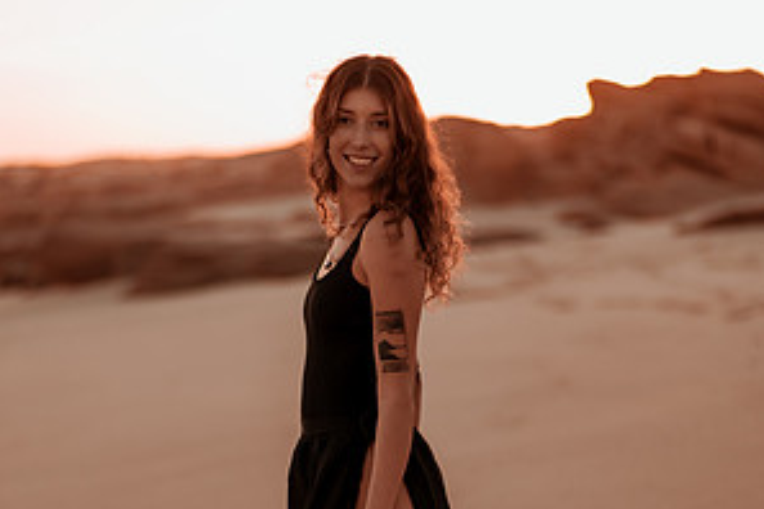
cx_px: 383
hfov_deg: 23.1
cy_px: 450
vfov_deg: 15.4
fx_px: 1867
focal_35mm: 88
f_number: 1.4
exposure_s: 1/800
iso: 100
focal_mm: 58
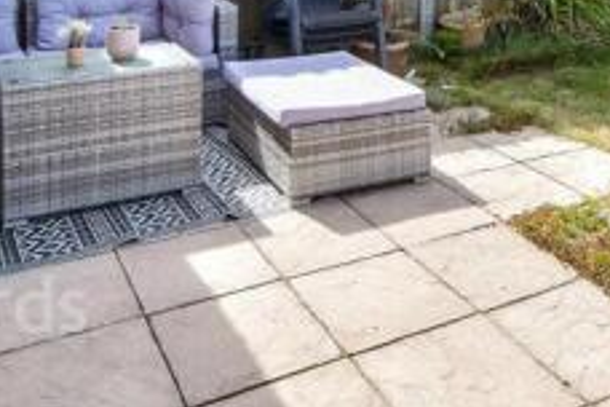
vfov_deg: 27.1
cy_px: -95
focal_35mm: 43
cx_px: 360
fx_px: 729
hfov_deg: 45.2
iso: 160
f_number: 6.3
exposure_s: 1/200
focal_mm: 10
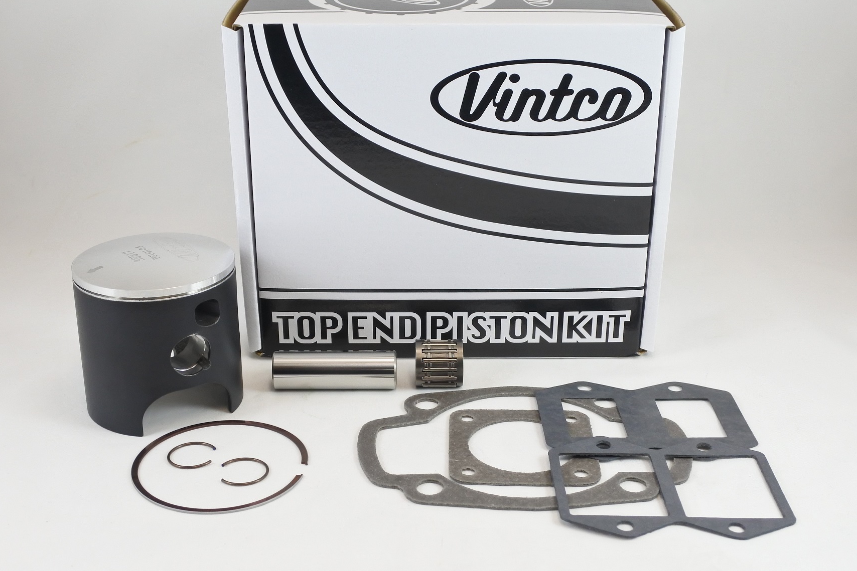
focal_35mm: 36
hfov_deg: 53.1
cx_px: 436
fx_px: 857
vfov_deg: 36.9
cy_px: 275
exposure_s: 1/125
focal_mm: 12.6
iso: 450
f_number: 3.8
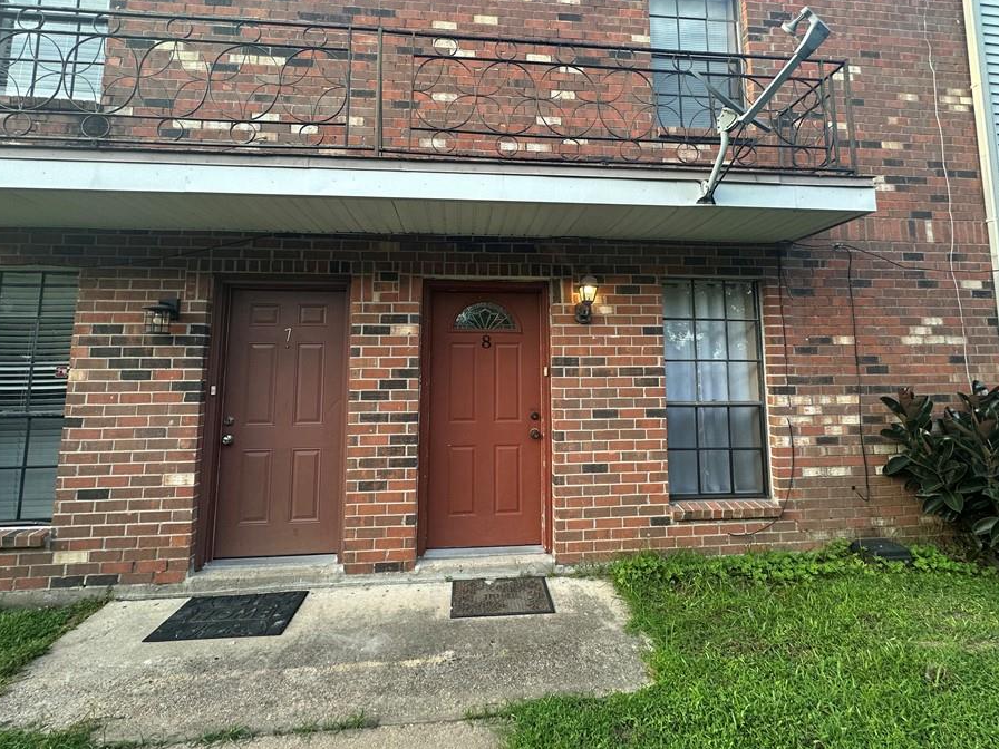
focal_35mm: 16
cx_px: 507
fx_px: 462
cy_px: 323
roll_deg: +1.1
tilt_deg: +7.0
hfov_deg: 94.5
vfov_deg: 77.7
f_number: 2.2
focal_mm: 2.22
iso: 100
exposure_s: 1/120
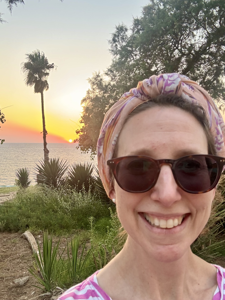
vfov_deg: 60.0
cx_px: 112
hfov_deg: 46.8
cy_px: 150
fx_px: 260
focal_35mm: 30
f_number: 1.9
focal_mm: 2.69
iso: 160
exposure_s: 1/50
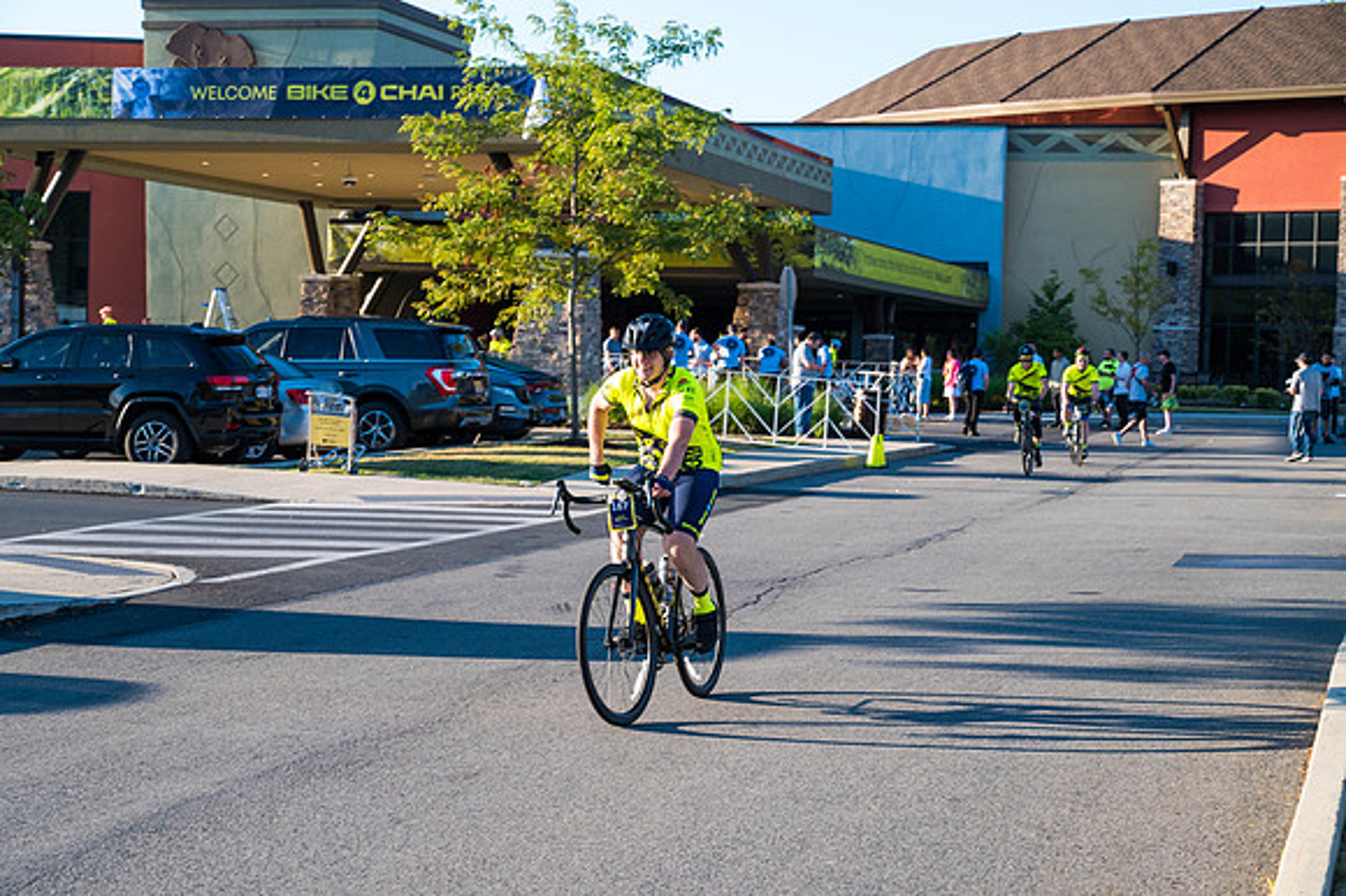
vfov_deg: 19.4
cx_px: 673
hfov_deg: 28.9
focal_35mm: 70
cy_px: 448
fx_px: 2616
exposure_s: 1/320
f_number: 7.1
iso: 400
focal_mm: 70
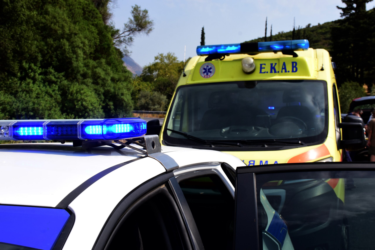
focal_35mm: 51
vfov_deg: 26.5
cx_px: 188
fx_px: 531
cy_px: 125
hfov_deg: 38.9
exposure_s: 1/500
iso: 320
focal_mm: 34
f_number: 11
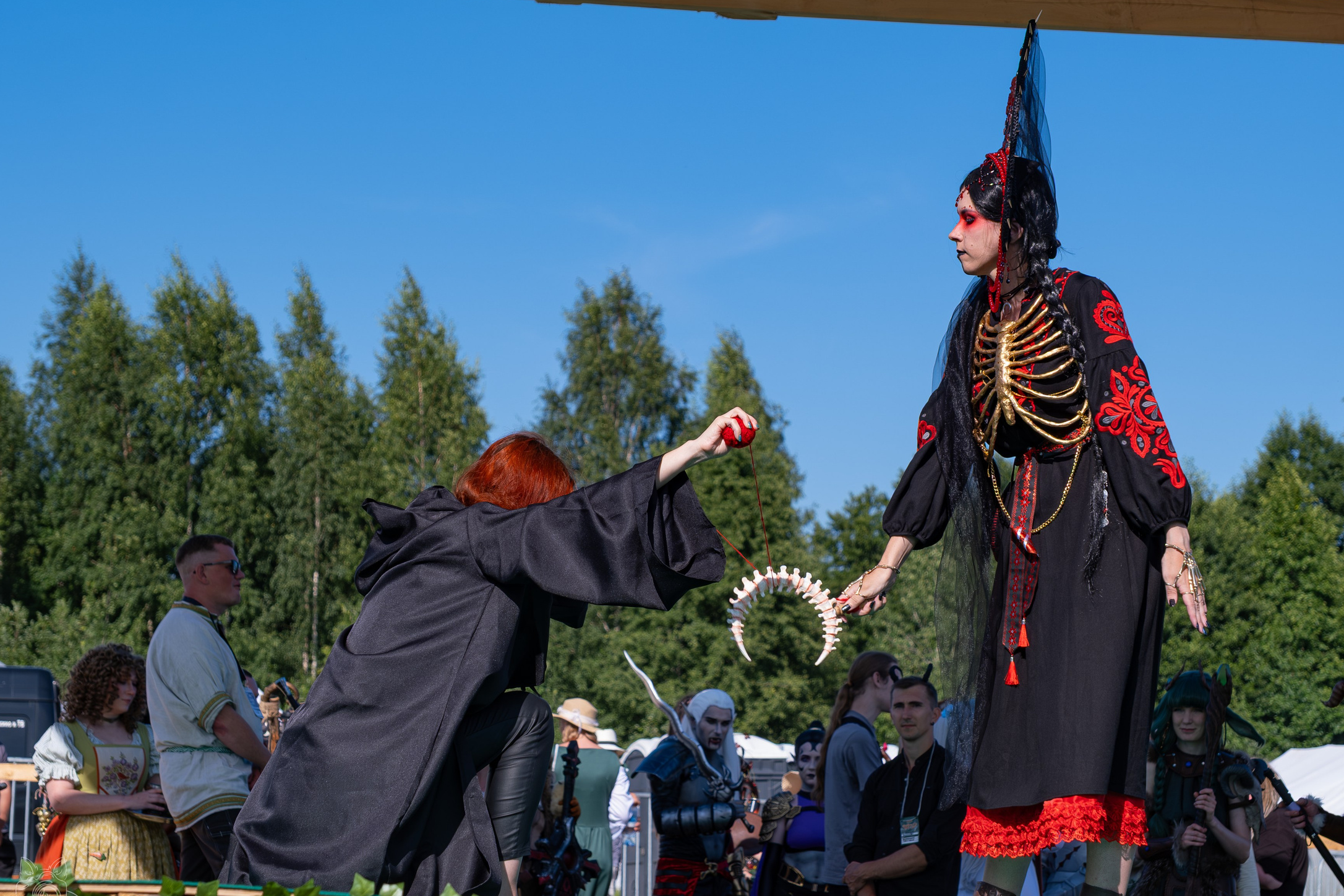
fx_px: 3322
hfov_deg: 22.9
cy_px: 467
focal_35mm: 89
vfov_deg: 15.4
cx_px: 730
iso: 160
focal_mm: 44.1
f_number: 4
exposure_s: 1/1250
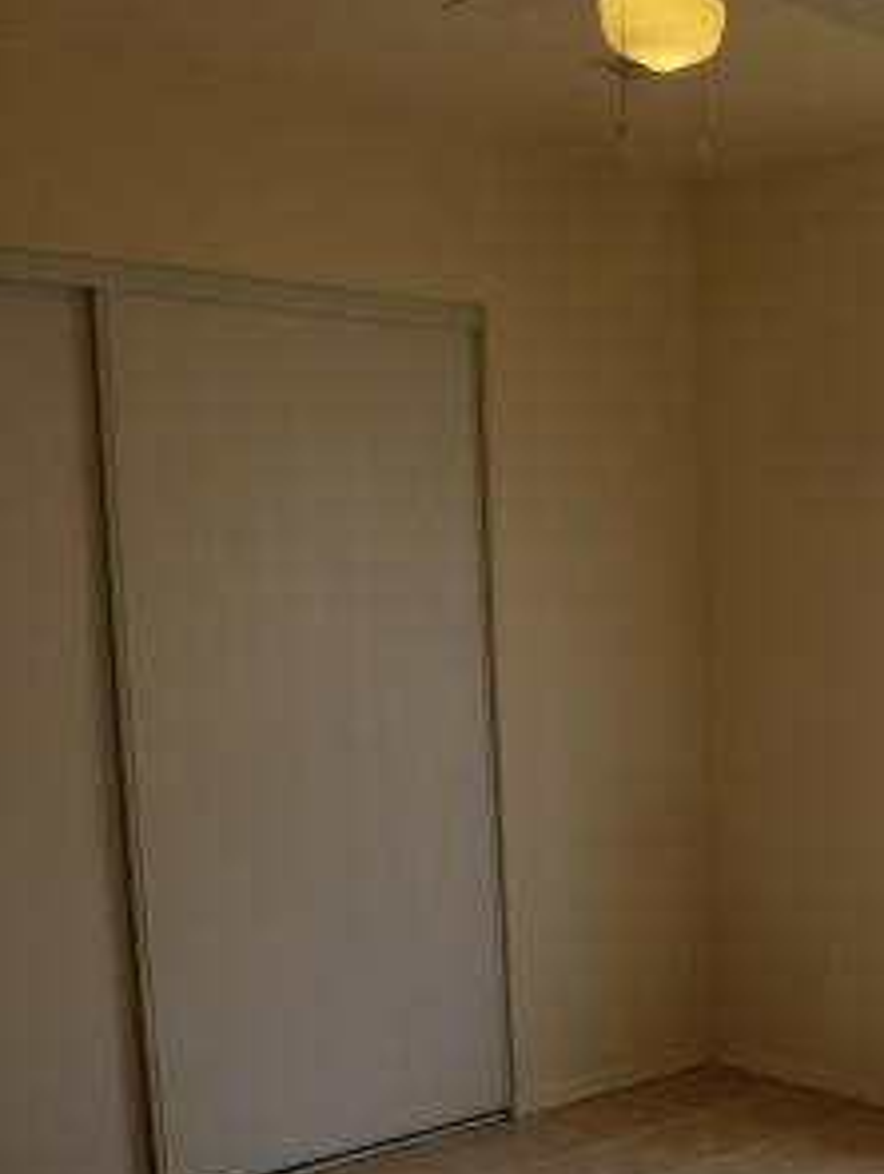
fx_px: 1767
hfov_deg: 25.1
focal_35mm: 52
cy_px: 816
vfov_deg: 36.3
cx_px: 1079
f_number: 3.3
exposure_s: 1/60
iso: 100
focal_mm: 4.3
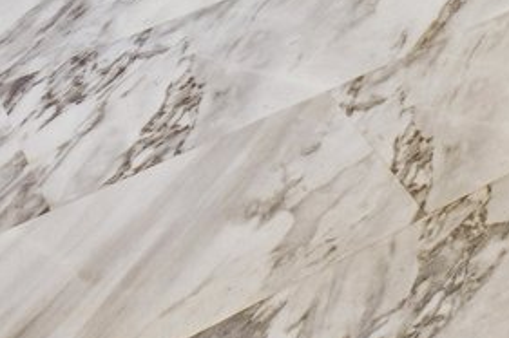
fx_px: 1441
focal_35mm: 102
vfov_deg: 9.1
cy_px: -831
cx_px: 953
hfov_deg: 16.4
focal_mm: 14
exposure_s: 1/4
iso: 100
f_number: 8
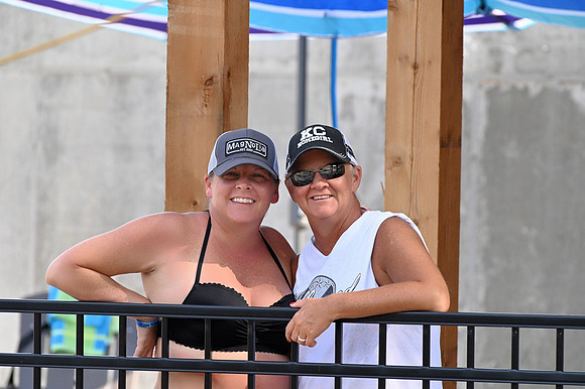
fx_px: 8120
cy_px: 194
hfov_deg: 4.1
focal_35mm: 500
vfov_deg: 2.7
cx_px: 292
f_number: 10
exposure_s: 1/500
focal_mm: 500
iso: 1800
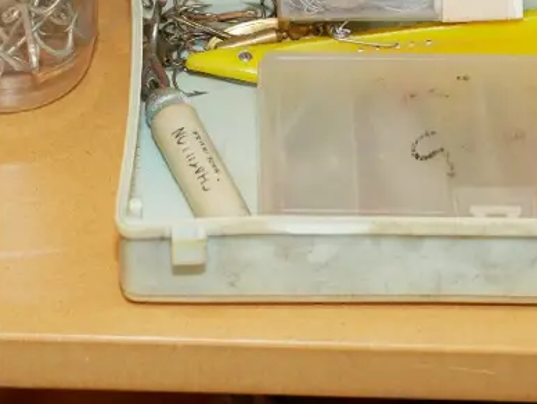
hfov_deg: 17.0
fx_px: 1802
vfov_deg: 12.4
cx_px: 256
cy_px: -121
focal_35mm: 116
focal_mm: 22
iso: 1600
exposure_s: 1/60
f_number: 5
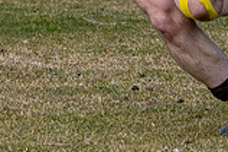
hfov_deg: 1.4
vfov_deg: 0.9
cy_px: -209
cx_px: 72
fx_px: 9484
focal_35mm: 1499
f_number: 3.5
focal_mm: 102
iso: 360
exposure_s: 1/1600
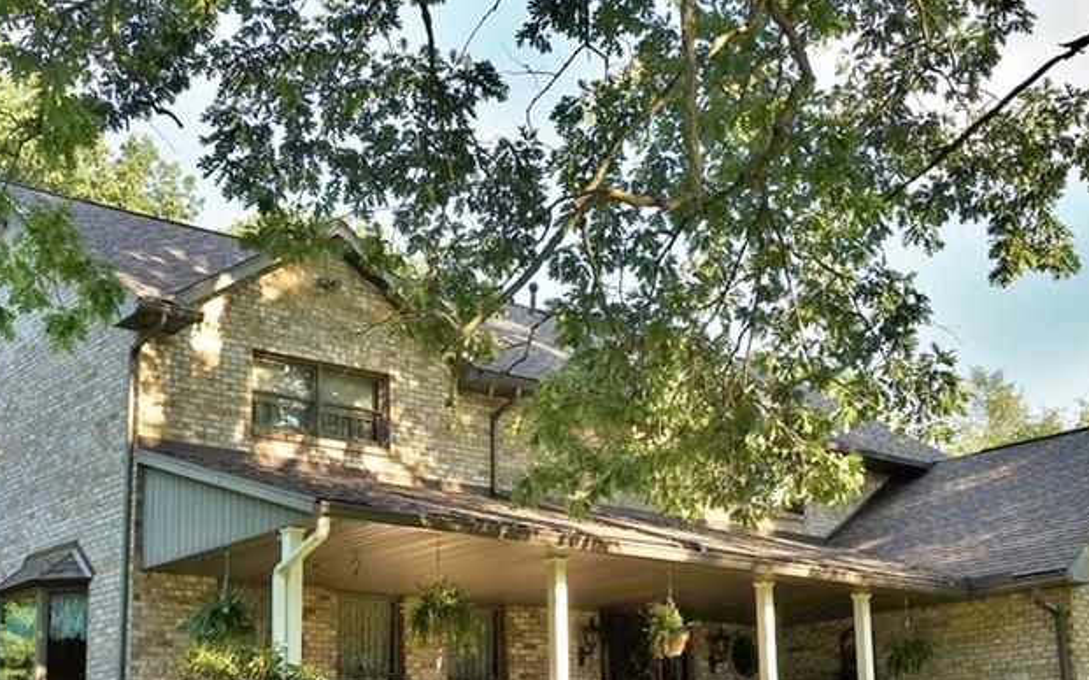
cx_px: 540
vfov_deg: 24.3
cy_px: 470
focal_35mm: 53
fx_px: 1568
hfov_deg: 38.3
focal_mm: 21
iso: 100
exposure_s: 1/80
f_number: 9
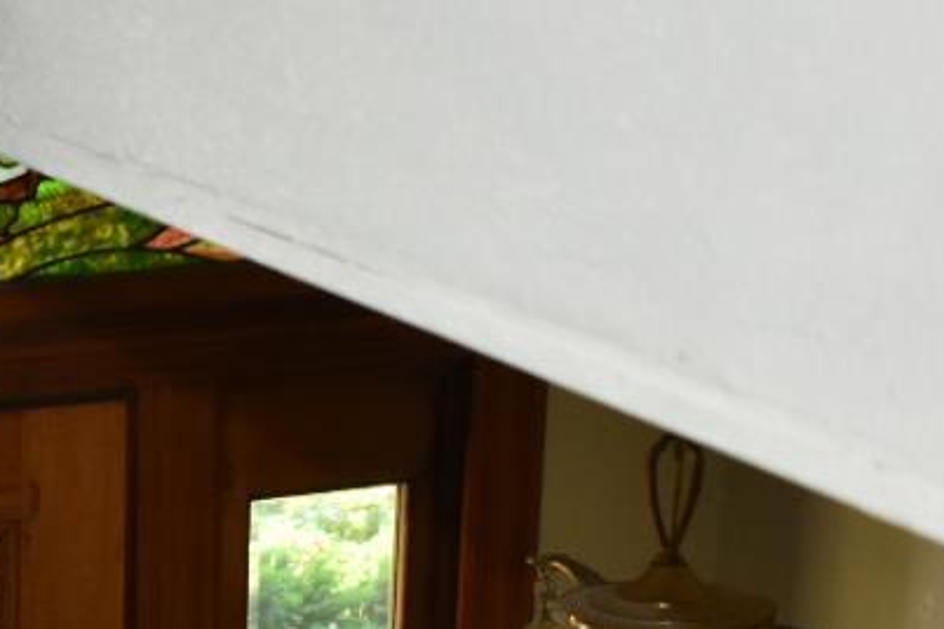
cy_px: 911
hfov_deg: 15.7
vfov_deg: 10.8
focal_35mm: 123
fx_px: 3225
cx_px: -340
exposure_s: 1/200
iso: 800
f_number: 4
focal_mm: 22
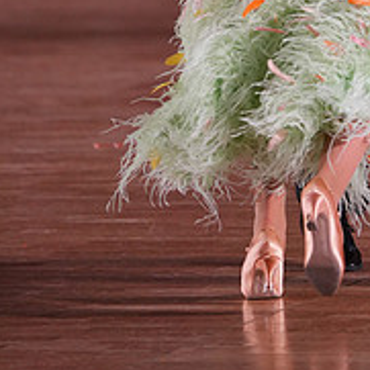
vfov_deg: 3.8
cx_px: 373
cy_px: -170
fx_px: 5623
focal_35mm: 465
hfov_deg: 3.8
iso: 1600
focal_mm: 171
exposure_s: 1/800
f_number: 2.8
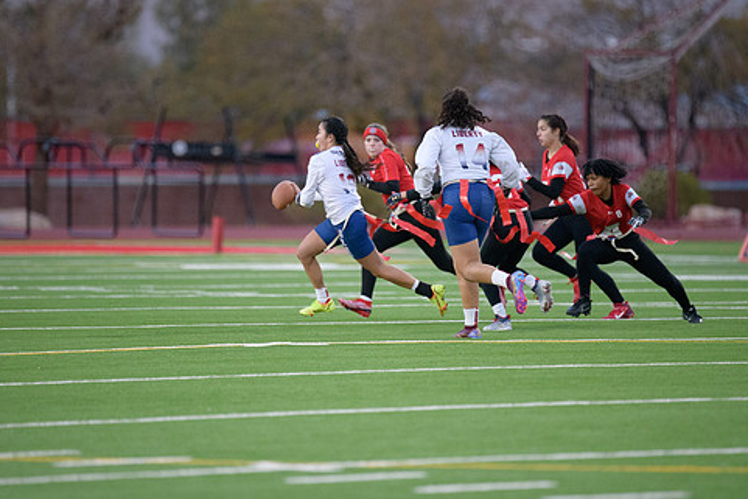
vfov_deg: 3.8
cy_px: 226
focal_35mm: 362
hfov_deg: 5.7
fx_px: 7523
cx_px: 372
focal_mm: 300
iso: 5600
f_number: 2.8
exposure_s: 1/3200
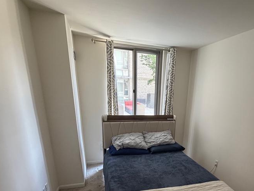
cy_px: 141
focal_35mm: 22
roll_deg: -1.8
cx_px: 154
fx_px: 161
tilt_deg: -17.0
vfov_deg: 58.2
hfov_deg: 75.4
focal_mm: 2.22
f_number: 2.2
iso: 250
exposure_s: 1/60
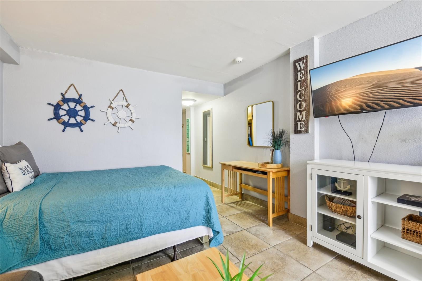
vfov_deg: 77.3
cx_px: 211
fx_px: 176
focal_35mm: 15
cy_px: 140
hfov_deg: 100.4
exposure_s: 1/13
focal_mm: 15
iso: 400
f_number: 8
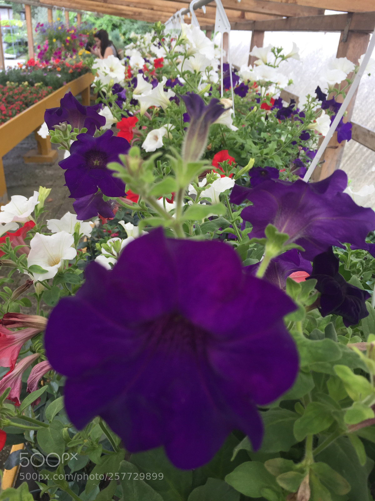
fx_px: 419
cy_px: 250
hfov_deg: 48.2
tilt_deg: -24.5
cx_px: 188
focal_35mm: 29
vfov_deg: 61.7
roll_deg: -2.4
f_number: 2.2
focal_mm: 4.15
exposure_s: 1/178
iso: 32
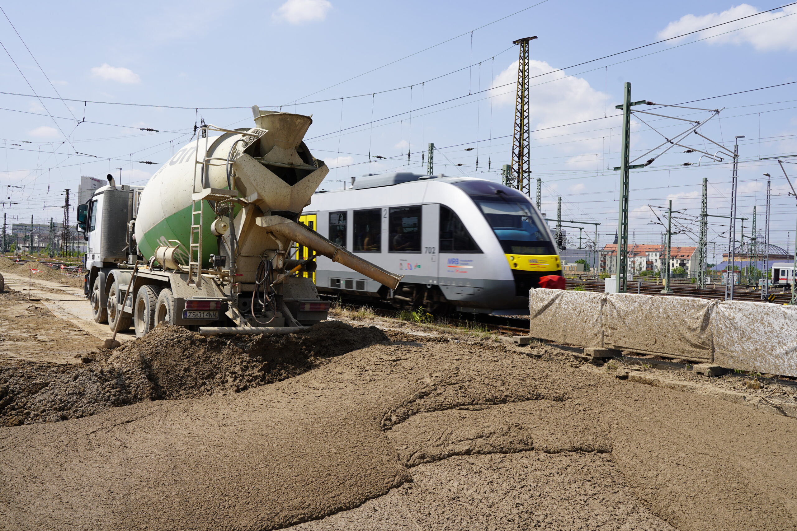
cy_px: 266
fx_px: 753
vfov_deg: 38.9
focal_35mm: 34
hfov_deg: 55.8
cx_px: 398
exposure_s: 1/160
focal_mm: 34
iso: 100
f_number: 11
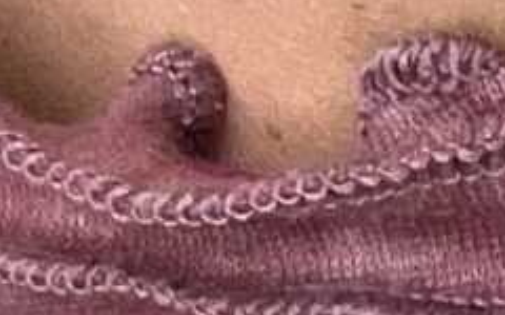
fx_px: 4666
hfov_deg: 5.9
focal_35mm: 339
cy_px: 1630
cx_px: 1307
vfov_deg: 3.5
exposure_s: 1/50
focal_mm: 2.69
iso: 50
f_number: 1.9
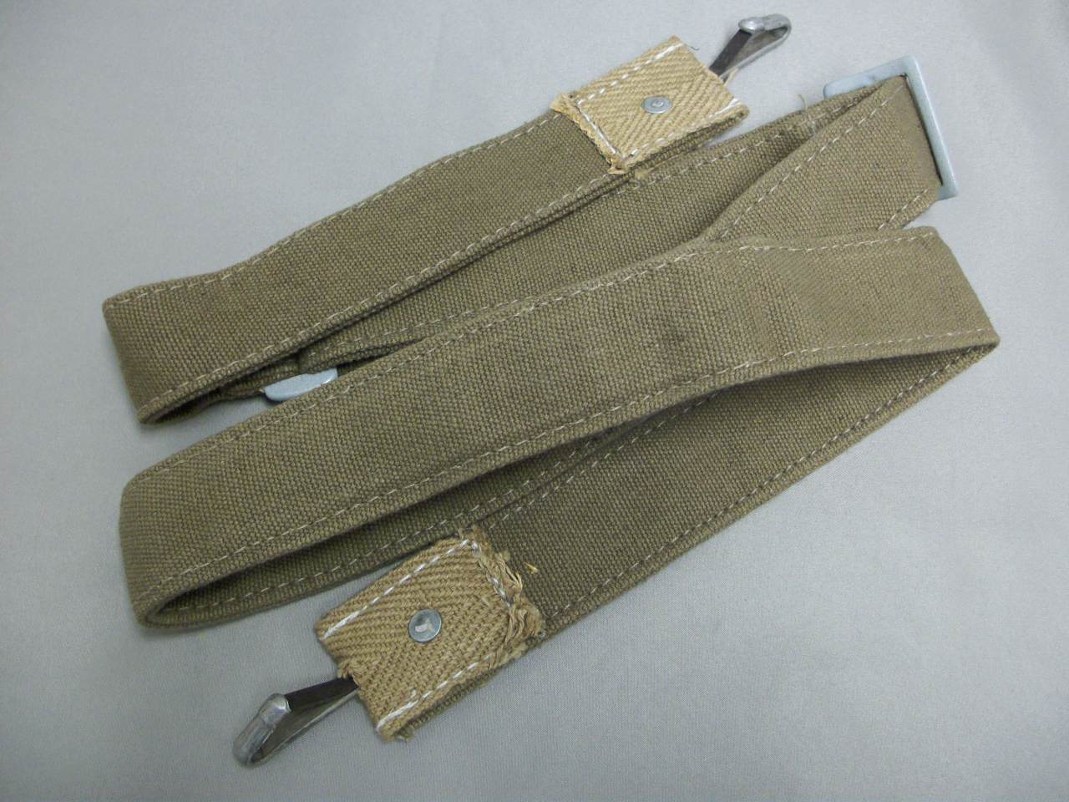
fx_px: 1081
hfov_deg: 52.6
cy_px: 401
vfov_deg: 40.7
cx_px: 534
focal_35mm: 35
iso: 160
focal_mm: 6.3
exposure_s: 1/30
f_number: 3.1
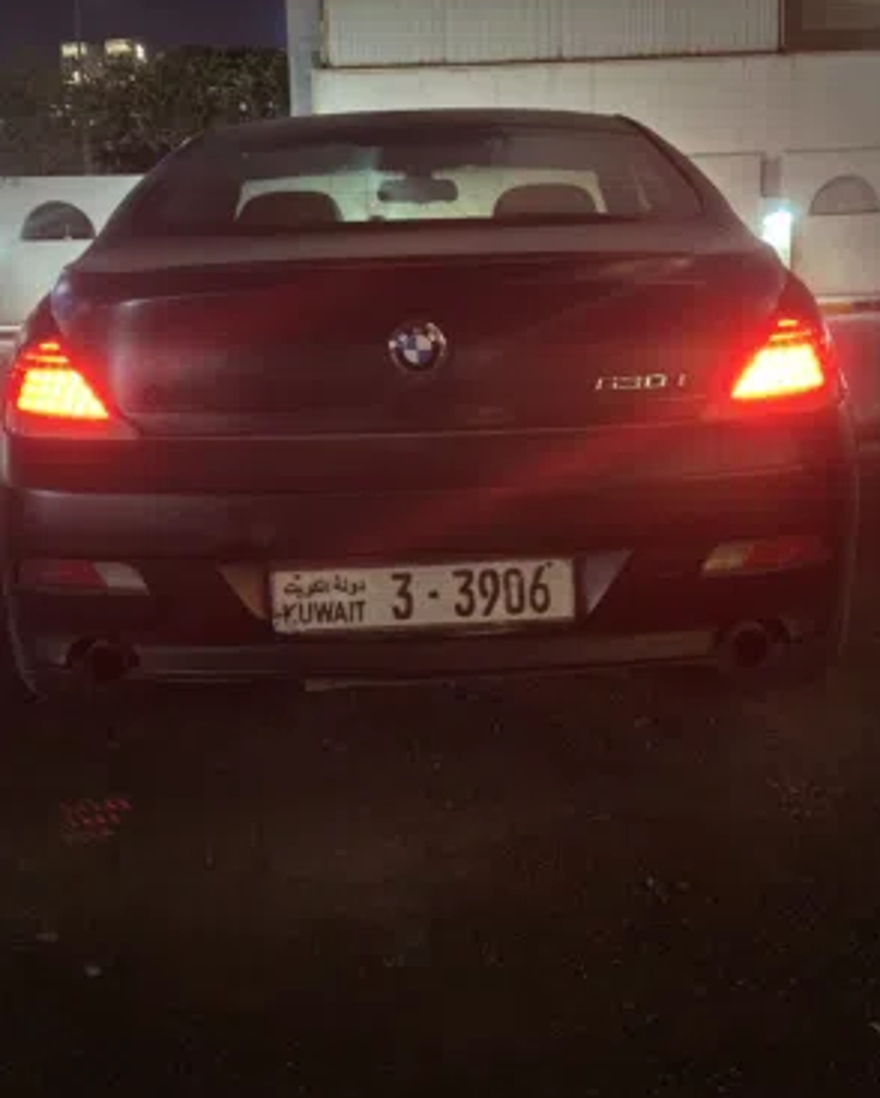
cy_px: 583
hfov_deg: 29.7
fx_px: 1659
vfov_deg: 36.6
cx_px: 437
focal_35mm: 51
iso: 1250
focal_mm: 6.86
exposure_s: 1/15
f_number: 1.78
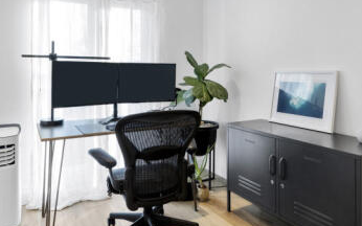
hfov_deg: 68.3
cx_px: 168
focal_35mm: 27
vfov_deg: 44.9
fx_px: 266
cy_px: 65
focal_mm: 14
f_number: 16
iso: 250
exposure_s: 1/1.25
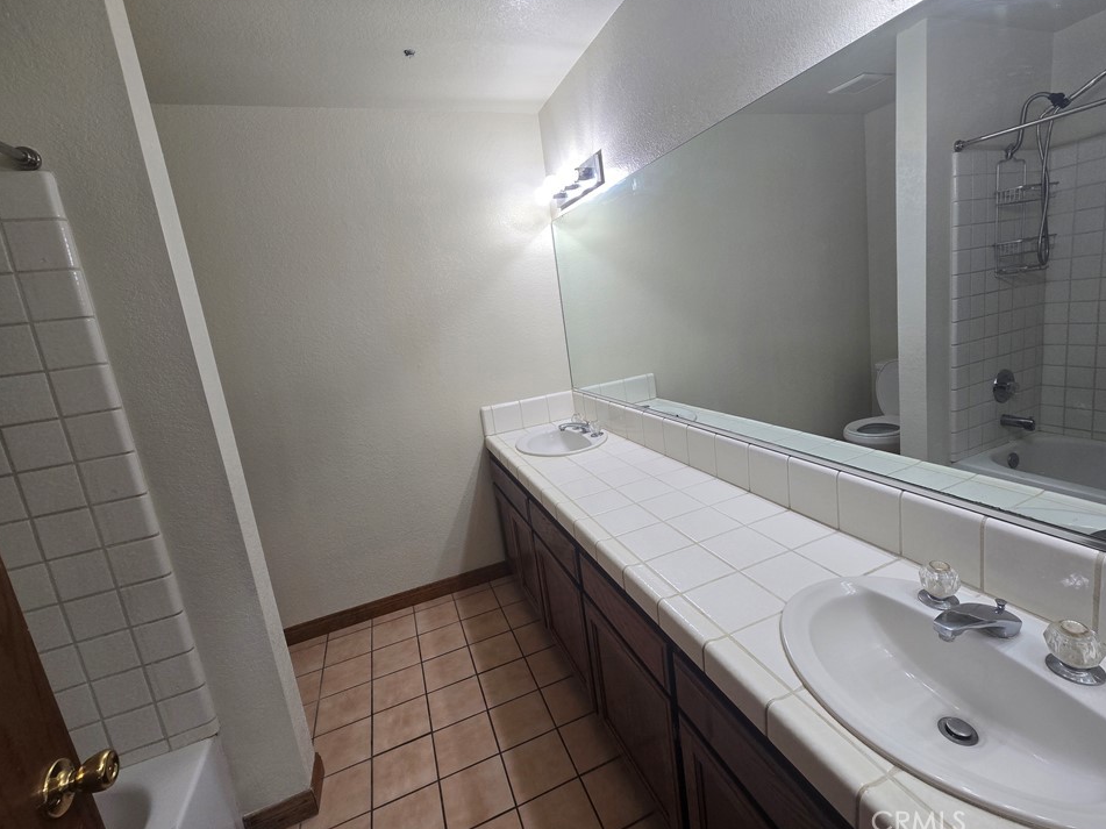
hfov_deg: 102.0
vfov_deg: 85.6
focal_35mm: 14
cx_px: 570
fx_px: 447
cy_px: 392
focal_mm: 2.2
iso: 64
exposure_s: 1/60
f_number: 2.2
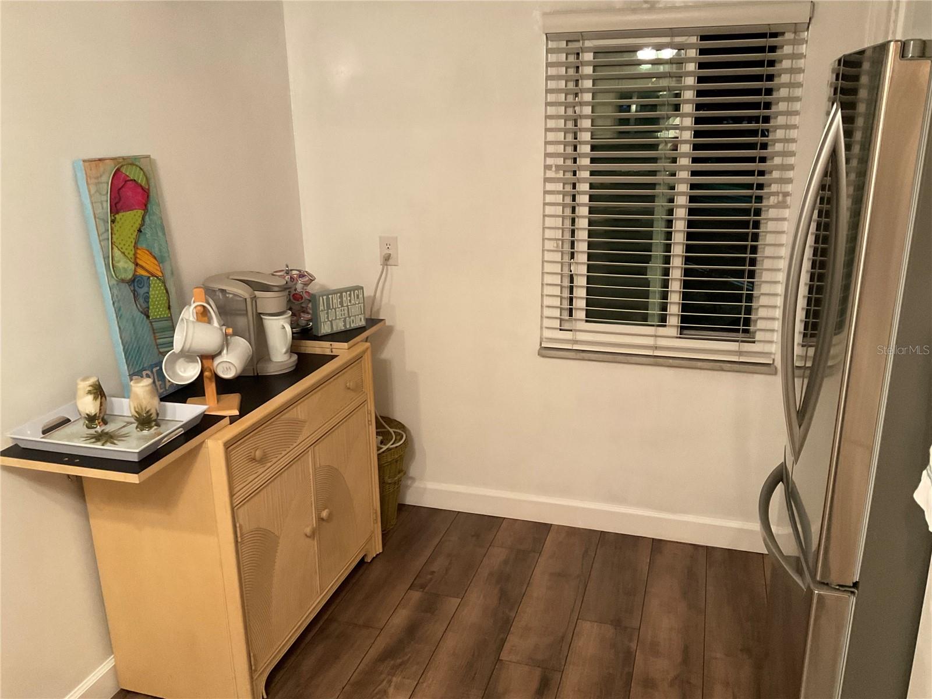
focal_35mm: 29
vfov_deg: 48.2
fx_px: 781
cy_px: 350
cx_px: 466
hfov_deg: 61.7
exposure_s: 1/40
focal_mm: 3
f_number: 1.8
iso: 250
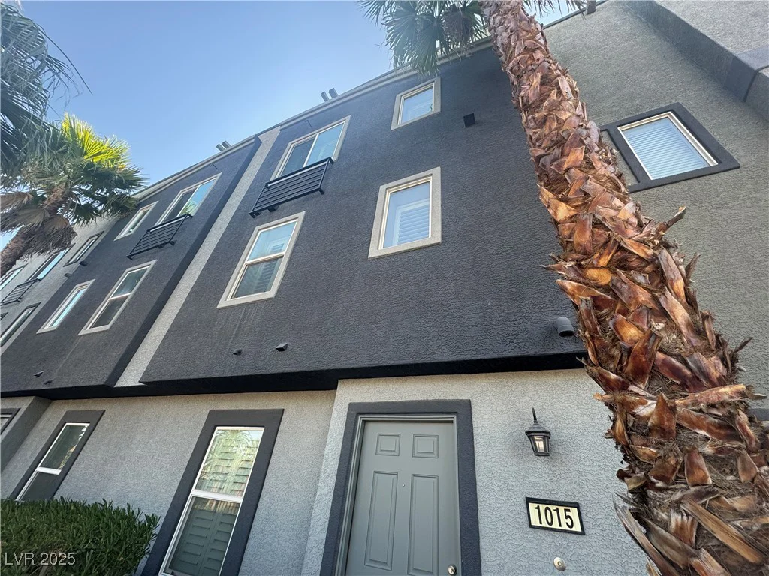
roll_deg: -7.5
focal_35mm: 14
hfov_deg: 102.1
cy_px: 288
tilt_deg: +34.3
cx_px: 384
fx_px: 311
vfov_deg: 85.7
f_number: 2.2
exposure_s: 1/158
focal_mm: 2.22
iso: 40
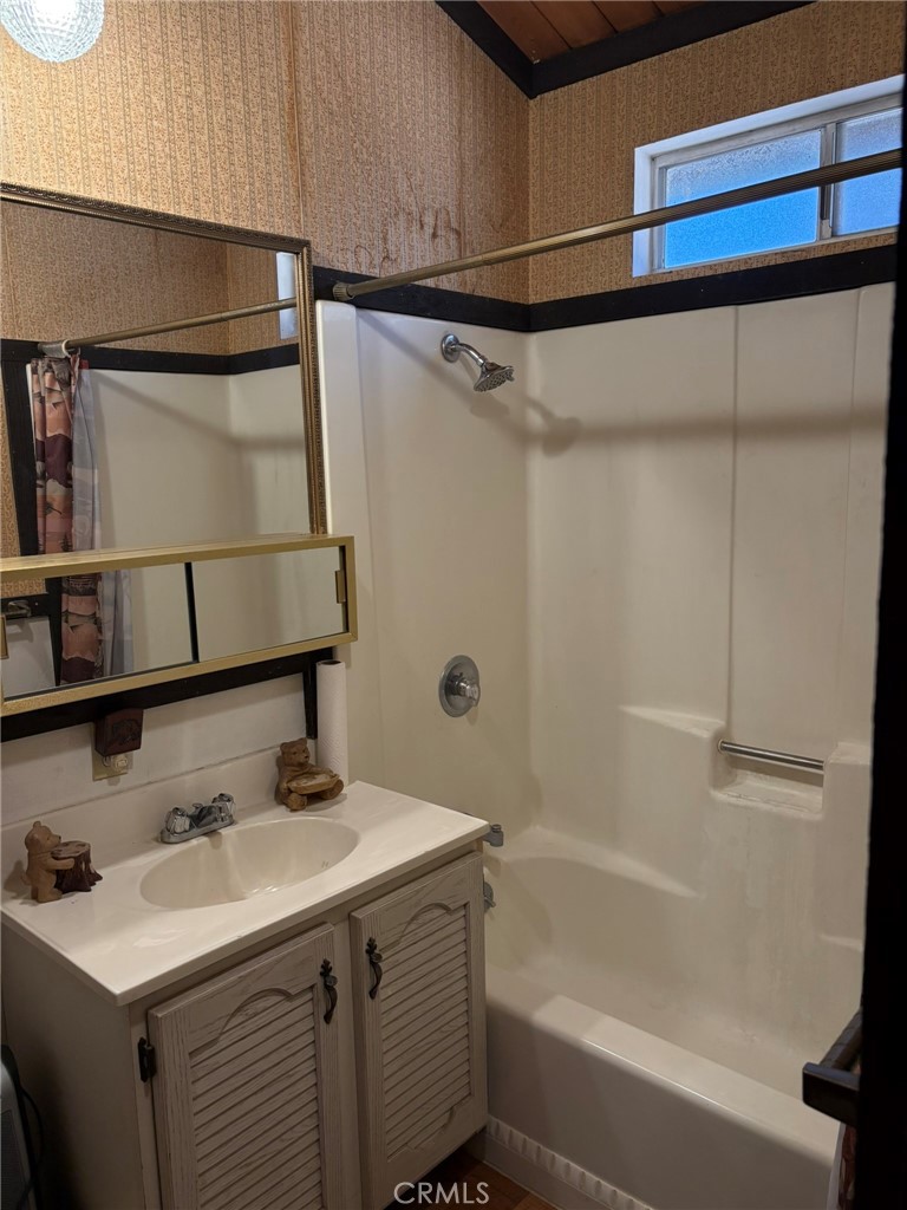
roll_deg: +1.6
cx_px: 454
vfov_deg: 67.3
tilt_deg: -8.5
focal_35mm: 26
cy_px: 605
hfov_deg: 53.1
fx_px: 908
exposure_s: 1/120
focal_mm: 5.96
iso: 200
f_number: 1.6
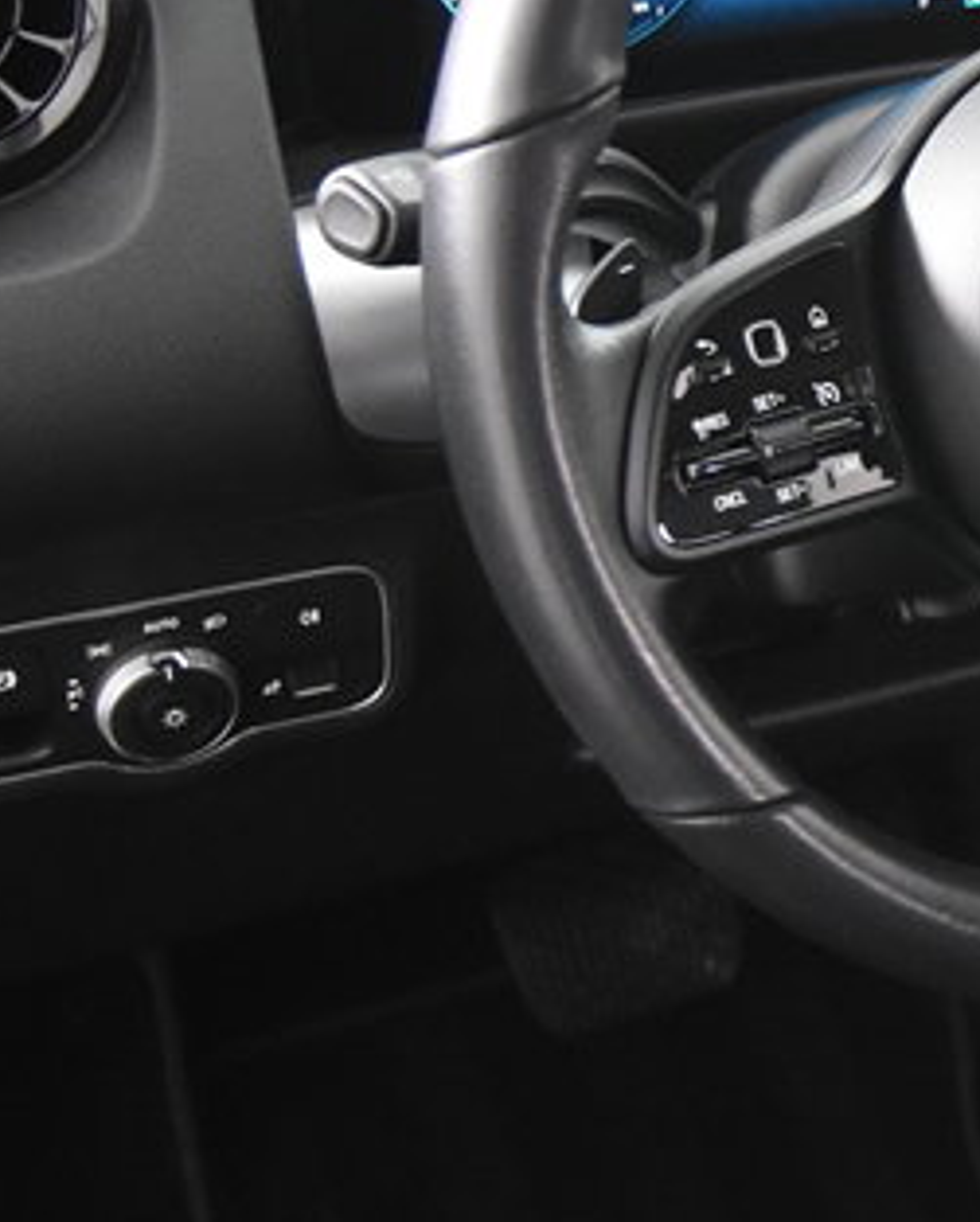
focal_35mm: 92
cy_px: 482
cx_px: 1499
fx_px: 3331
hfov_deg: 15.4
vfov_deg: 20.8
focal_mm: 20
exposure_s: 1/30
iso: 3600
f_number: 2.8
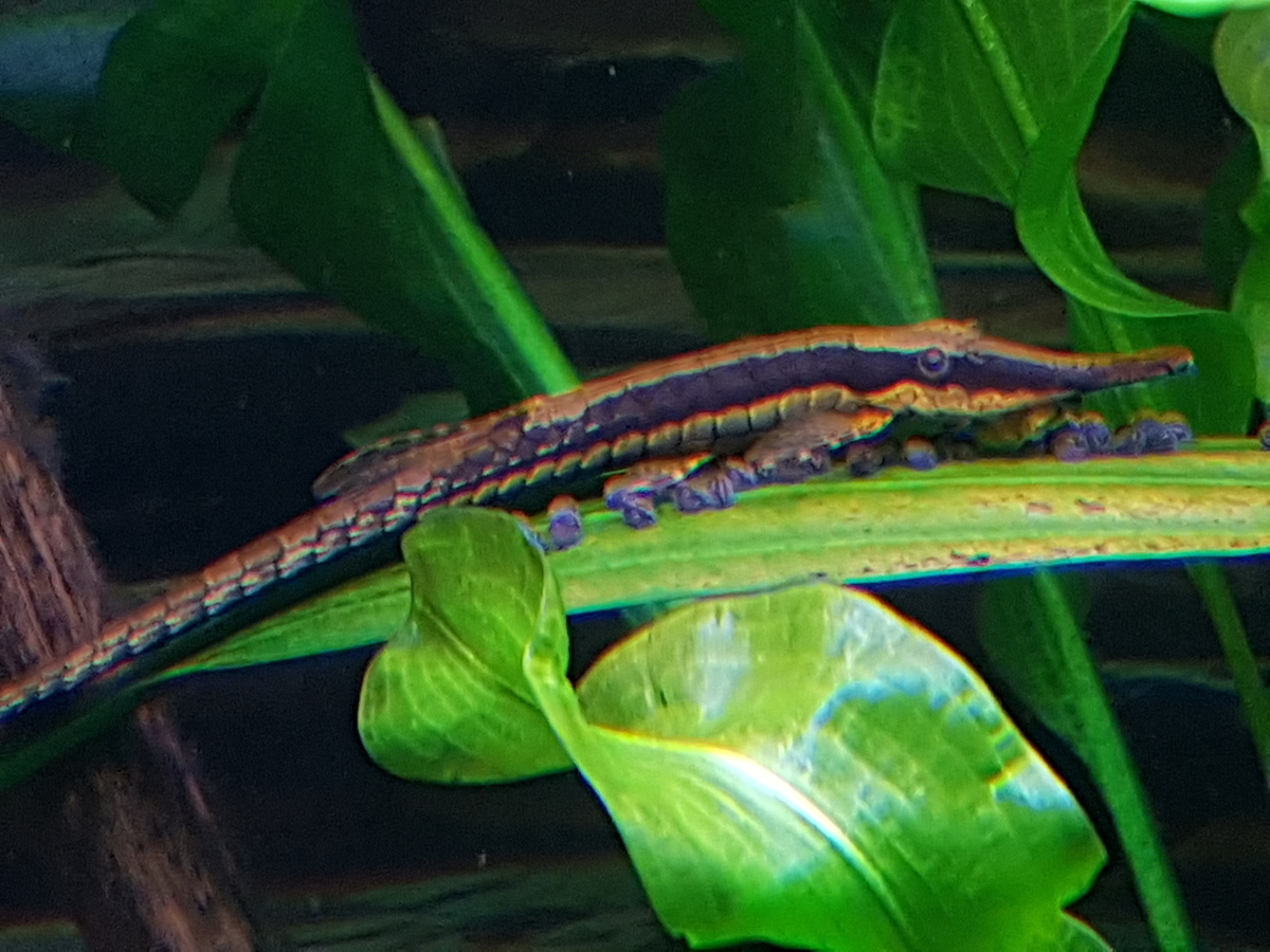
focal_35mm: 26
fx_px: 954
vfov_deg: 53.1
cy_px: 476
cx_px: 635
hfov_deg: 67.3
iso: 160
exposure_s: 1/33
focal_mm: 4.2
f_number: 1.7
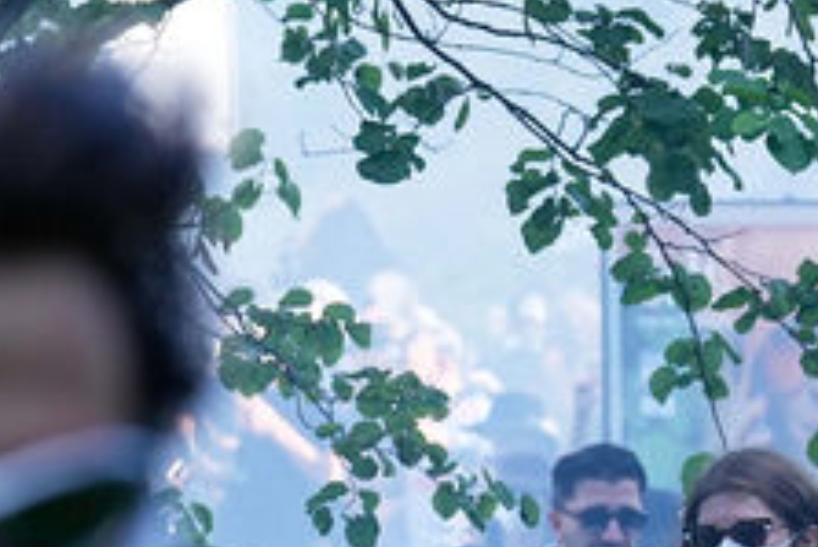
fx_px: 13096
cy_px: 769
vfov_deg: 2.4
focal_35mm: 576
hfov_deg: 3.6
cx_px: 1247
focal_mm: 138
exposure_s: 1/400
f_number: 5.6
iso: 400
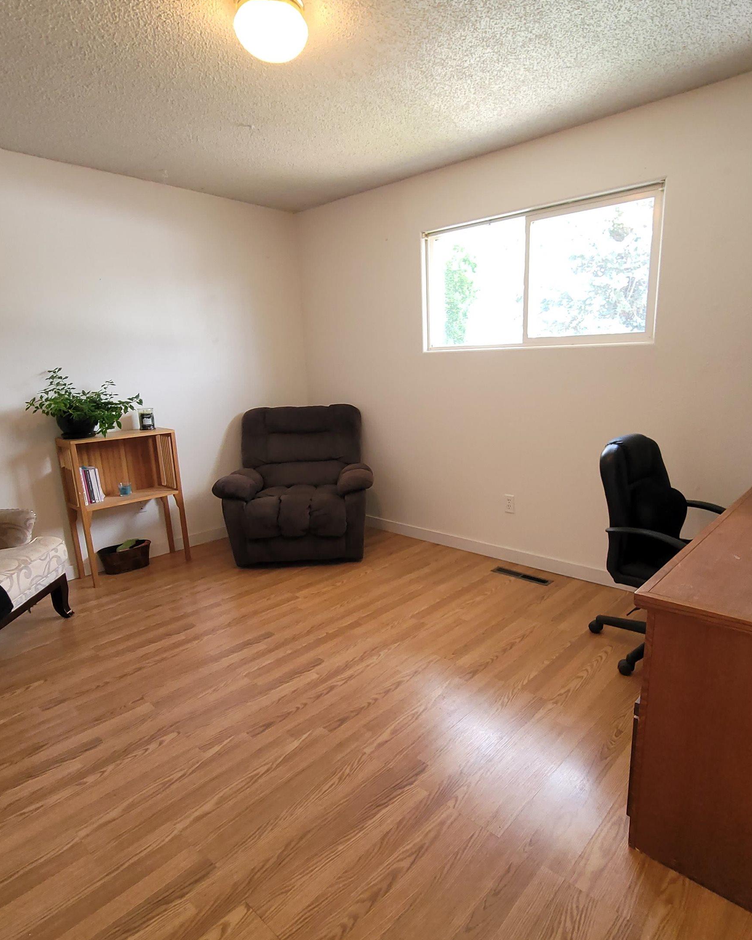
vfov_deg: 86.3
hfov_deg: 73.6
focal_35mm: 18
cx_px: 415
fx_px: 501
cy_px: 499
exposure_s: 1/60
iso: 125
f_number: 2.2
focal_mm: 2.2
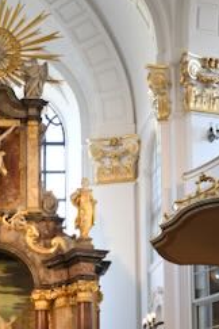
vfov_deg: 20.4
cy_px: 372
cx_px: -7
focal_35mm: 95
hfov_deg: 14.1
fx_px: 867
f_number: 1.8
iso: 110
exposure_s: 1/40
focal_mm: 24
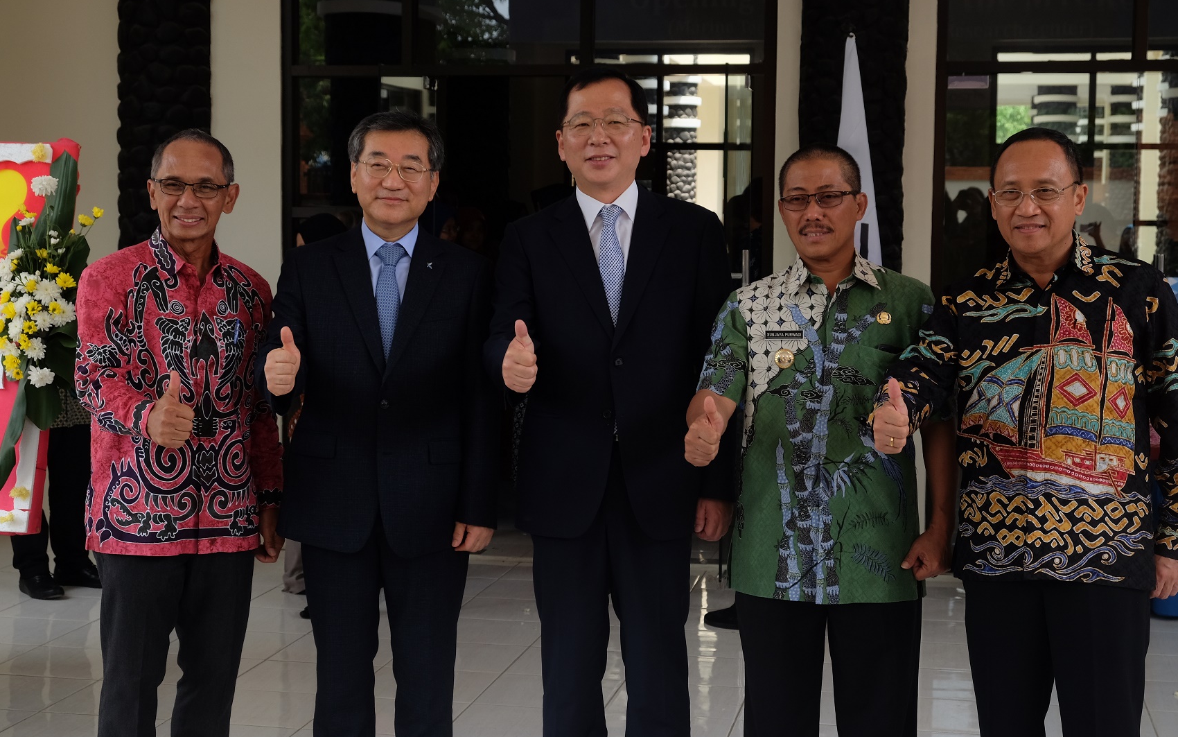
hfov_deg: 35.1
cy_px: 347
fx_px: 1862
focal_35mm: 58
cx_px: 597
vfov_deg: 22.4
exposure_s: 1/210
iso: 400
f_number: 5.6
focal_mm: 37.4
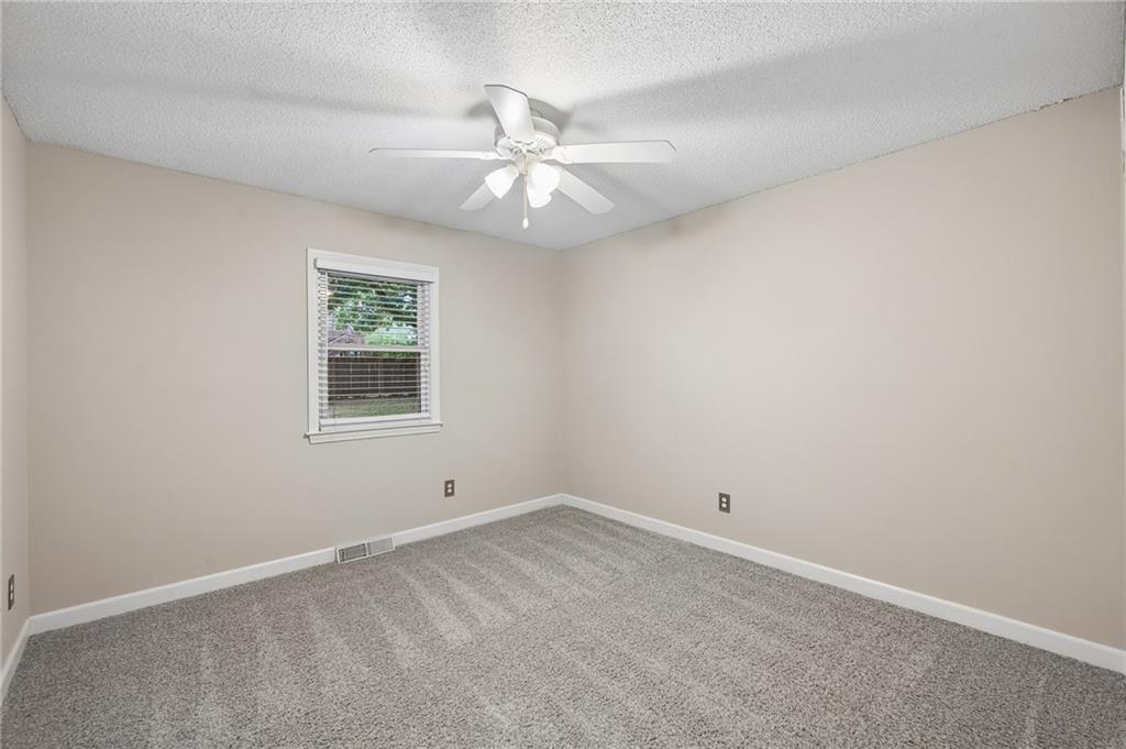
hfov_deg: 98.6
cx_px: 563
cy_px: 374
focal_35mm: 16
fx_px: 484
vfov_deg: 75.4
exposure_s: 1/10
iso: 640
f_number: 6.3
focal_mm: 15.5
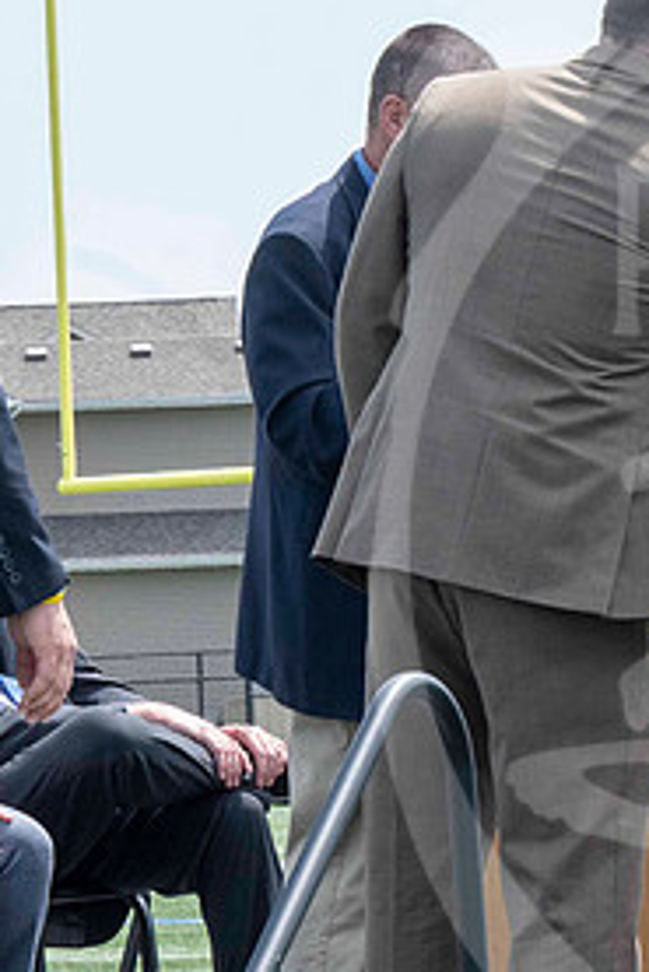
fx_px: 8291
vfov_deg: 6.7
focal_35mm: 307
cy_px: 224
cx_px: 701
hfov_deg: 4.5
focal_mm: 70
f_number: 13
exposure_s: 1/250
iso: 200
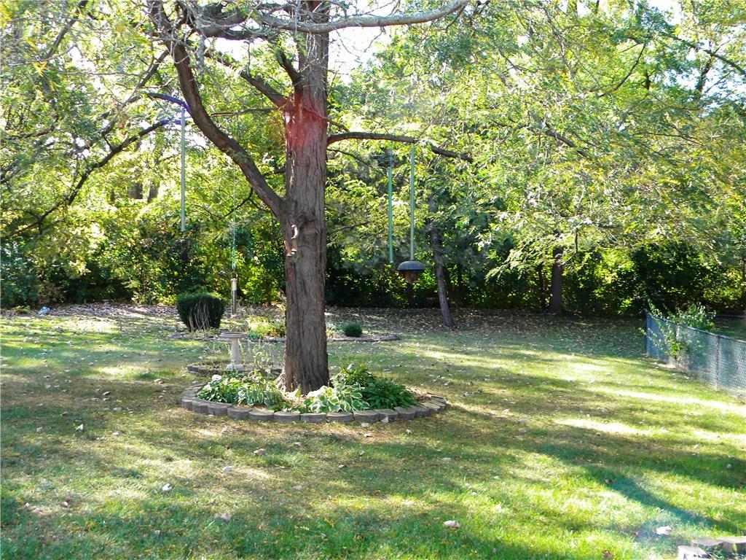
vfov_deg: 39.7
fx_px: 776
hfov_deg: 51.4
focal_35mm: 36
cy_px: 280
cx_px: 373
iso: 105
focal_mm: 6.4
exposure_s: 1/57.1
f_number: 3.7
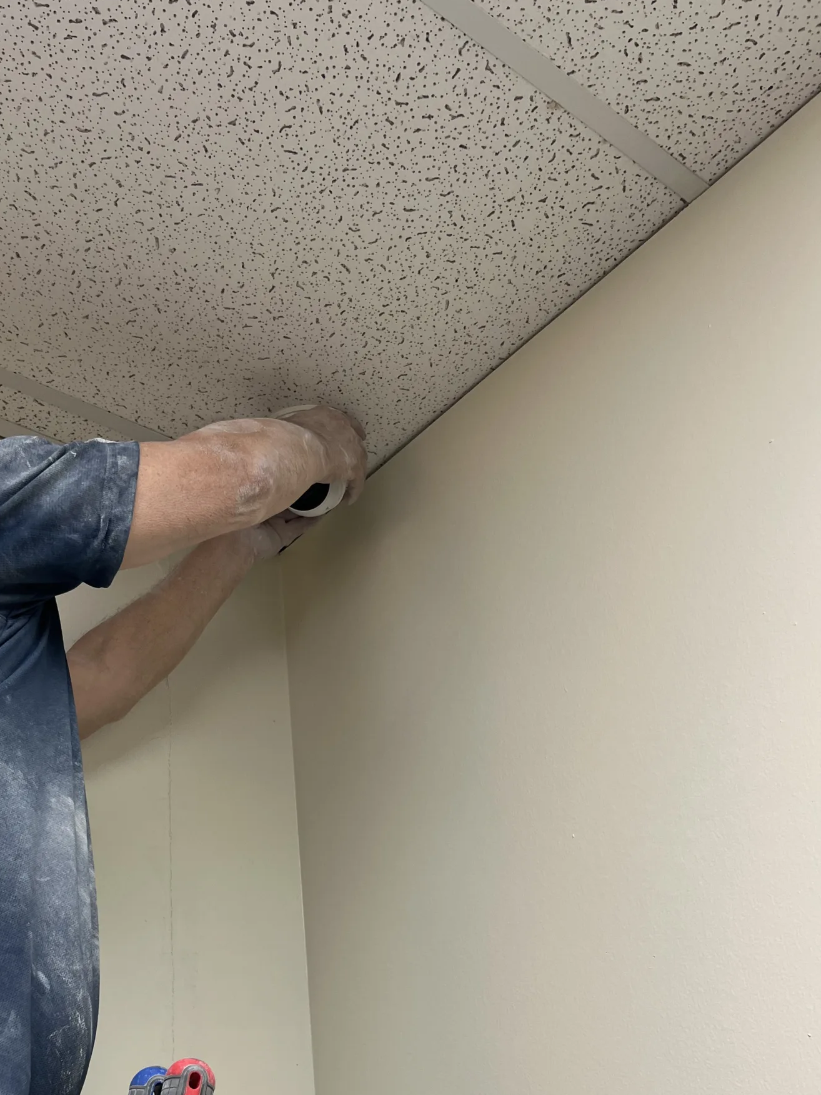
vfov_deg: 47.5
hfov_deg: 37.5
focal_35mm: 38
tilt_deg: +22.9
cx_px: 307
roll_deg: +4.4
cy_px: 791
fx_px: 1202
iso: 64
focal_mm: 5.7
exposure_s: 1/60
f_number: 1.5
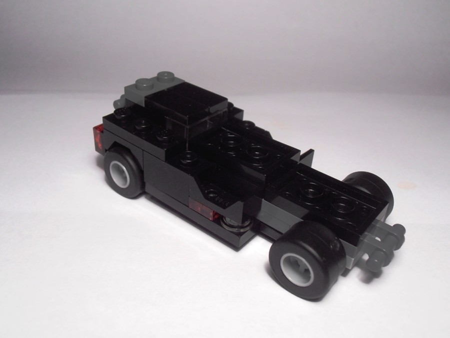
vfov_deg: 38.7
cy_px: 169
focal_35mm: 37
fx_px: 481
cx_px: 225
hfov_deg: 50.1
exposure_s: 1/40
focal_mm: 6.61
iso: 80
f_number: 3.9
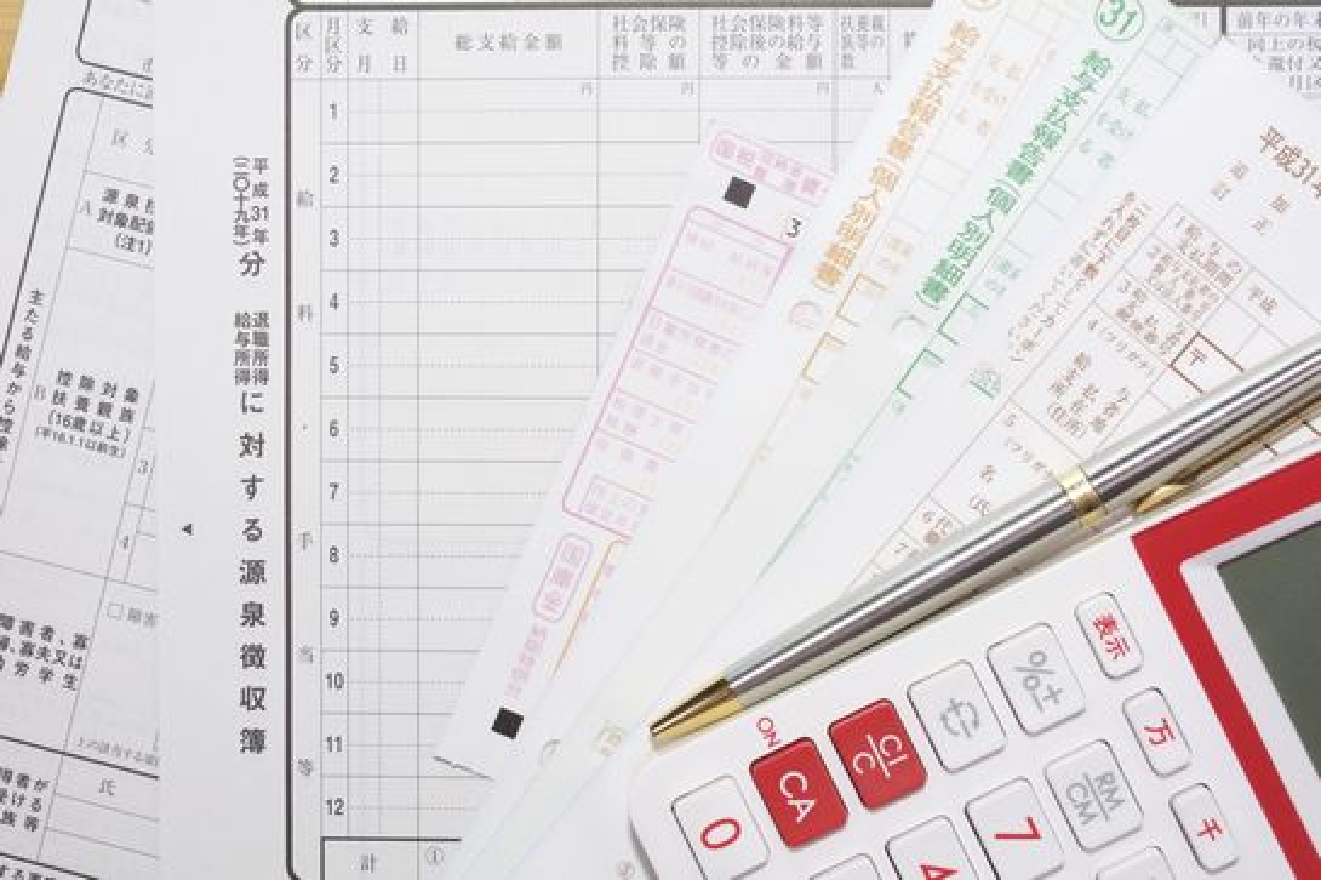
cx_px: 660
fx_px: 2201
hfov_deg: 33.4
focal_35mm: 60
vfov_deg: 22.6
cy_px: 440
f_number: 8
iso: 320
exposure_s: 1/200
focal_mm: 40
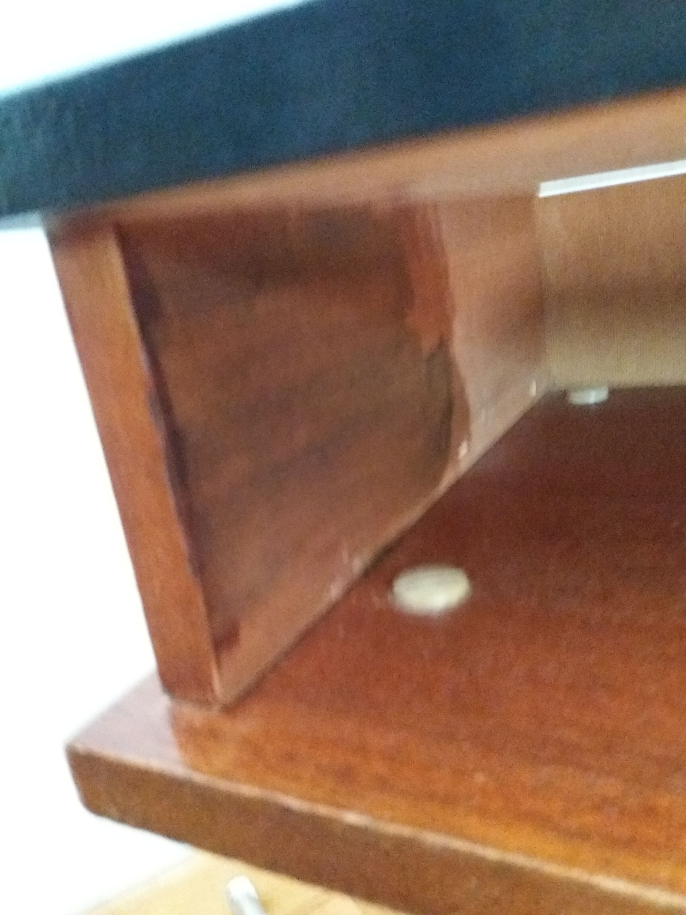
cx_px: 343
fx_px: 740
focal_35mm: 28
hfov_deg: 49.7
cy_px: 458
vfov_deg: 63.4
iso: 1250
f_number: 1.9
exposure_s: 1/17
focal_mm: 3.7
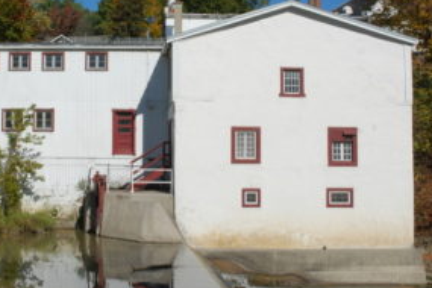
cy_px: 99
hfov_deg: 30.3
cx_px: 138
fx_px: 790
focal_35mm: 66
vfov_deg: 20.6
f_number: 18
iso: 100
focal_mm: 25
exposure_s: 1/100
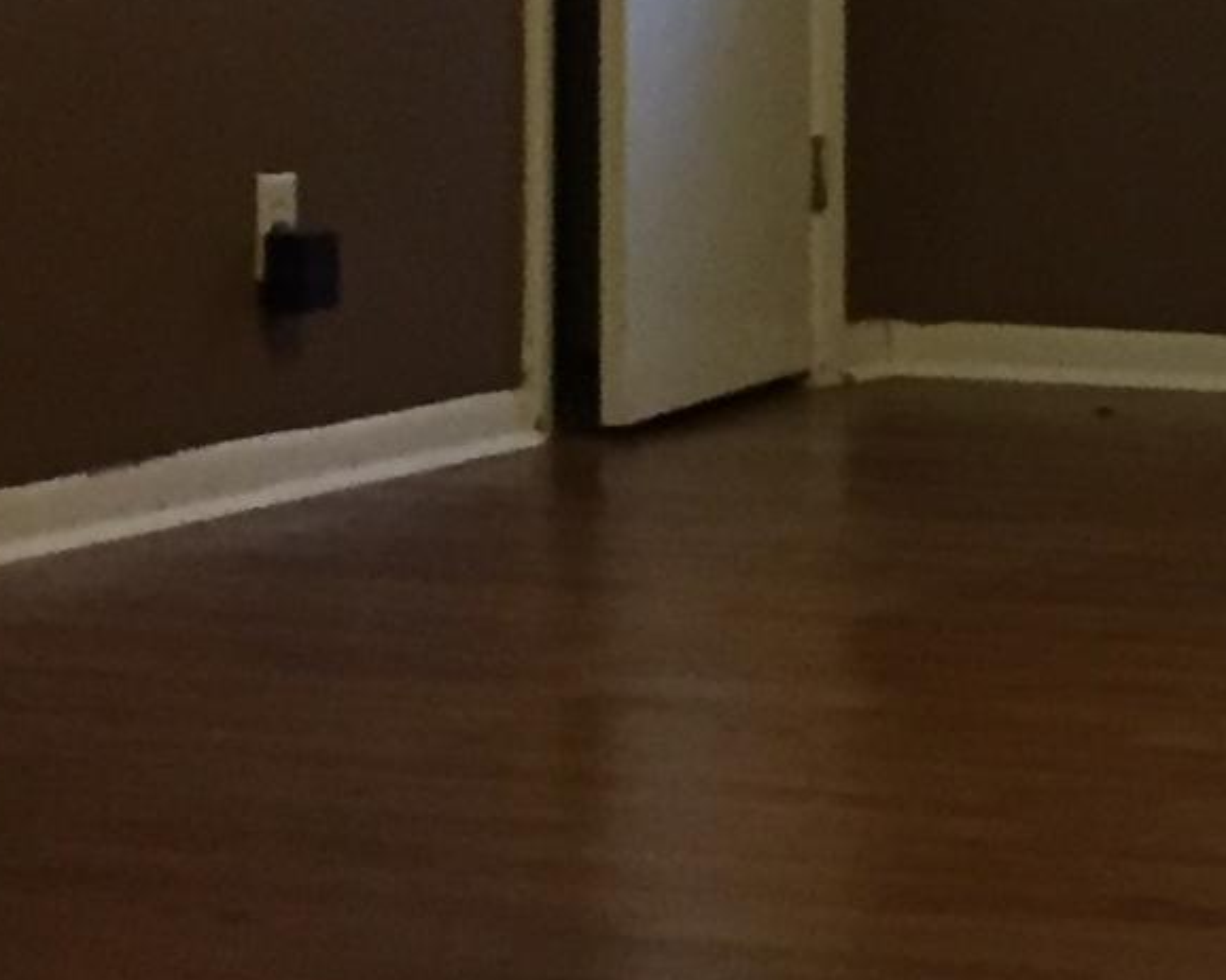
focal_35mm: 147
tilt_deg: -3.0
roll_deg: -0.2
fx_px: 5332
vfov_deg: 10.4
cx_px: 1693
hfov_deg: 12.6
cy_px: -72
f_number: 2.2
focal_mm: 4.15
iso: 250
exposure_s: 1/20
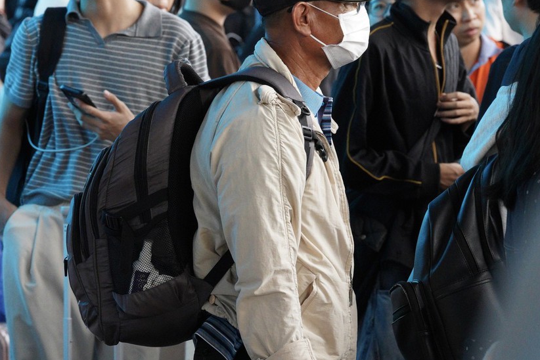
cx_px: 115
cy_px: 118
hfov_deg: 7.2
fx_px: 4305
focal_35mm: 287
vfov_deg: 4.8
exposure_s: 1/320
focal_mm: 118
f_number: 6.3
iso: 3200
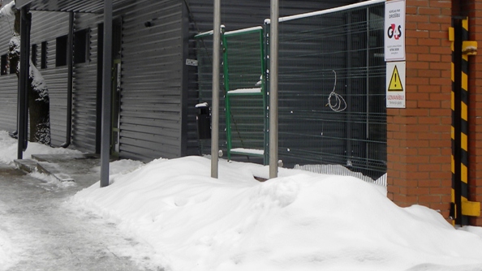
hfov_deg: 27.5
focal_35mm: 77
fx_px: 984
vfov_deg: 15.6
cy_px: 45
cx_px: 227
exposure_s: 1/83
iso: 64
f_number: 3.5
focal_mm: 7.3
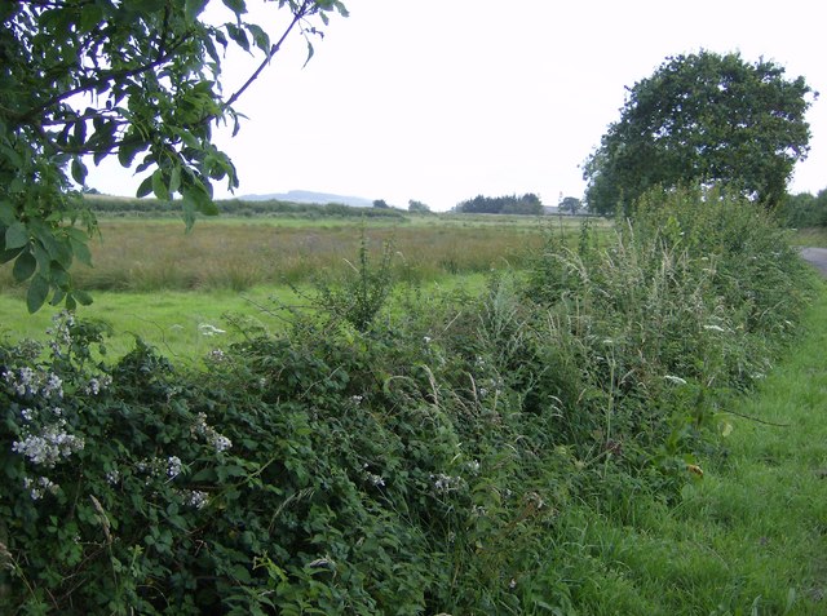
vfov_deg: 37.6
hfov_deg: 49.1
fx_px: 906
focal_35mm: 38
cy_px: 308
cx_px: 414
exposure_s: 1/384
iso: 100
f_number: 2.9
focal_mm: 6.4
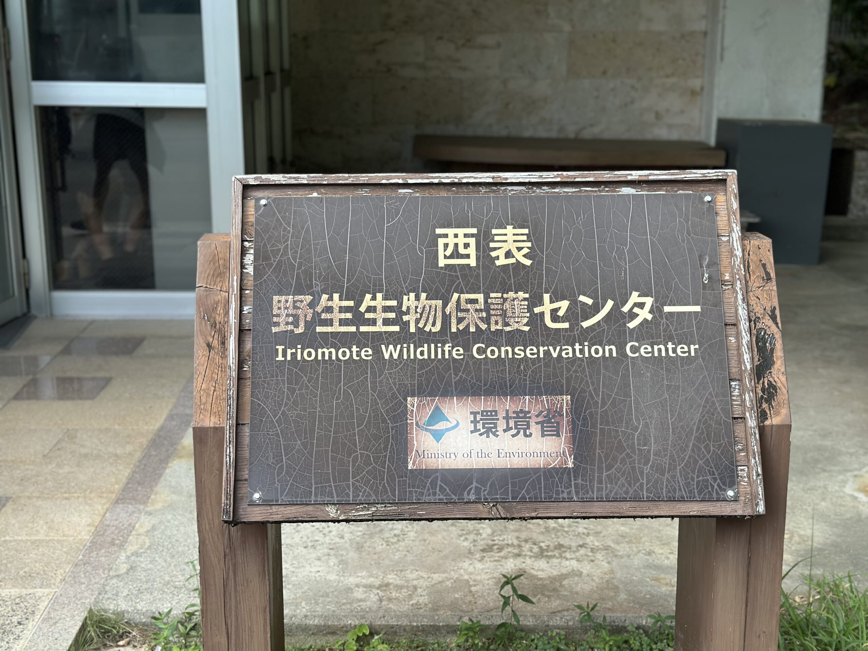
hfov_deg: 39.7
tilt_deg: -11.7
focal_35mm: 48
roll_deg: +0.1
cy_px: 326
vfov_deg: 30.3
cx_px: 434
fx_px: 1204
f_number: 1.78
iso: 80
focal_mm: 6.86
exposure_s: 1/2070
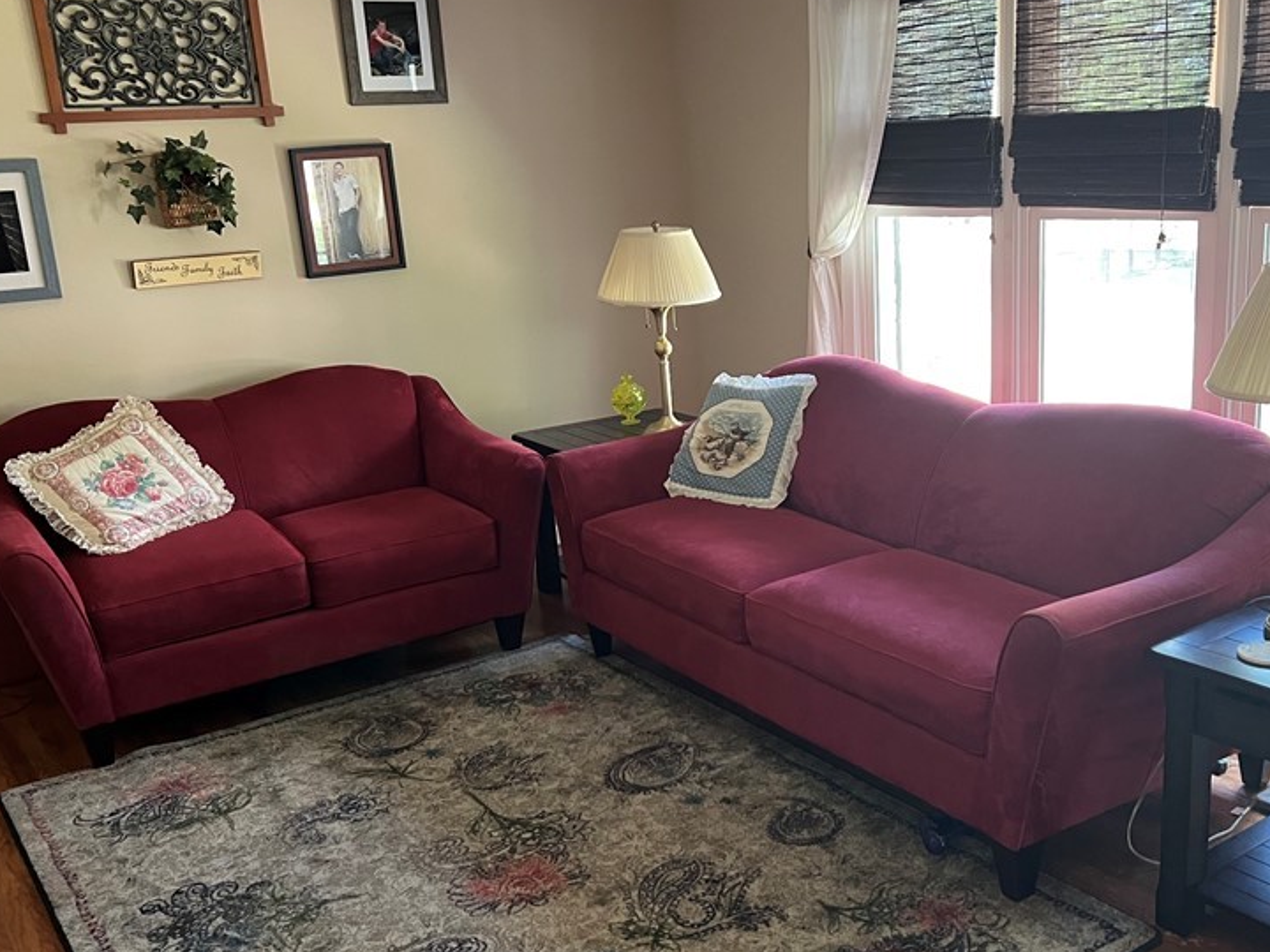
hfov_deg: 49.9
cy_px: 509
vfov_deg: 38.6
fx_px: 1357
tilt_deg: -15.4
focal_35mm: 37
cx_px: 737
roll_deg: +3.8
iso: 250
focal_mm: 5.7
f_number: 1.5
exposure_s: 1/60
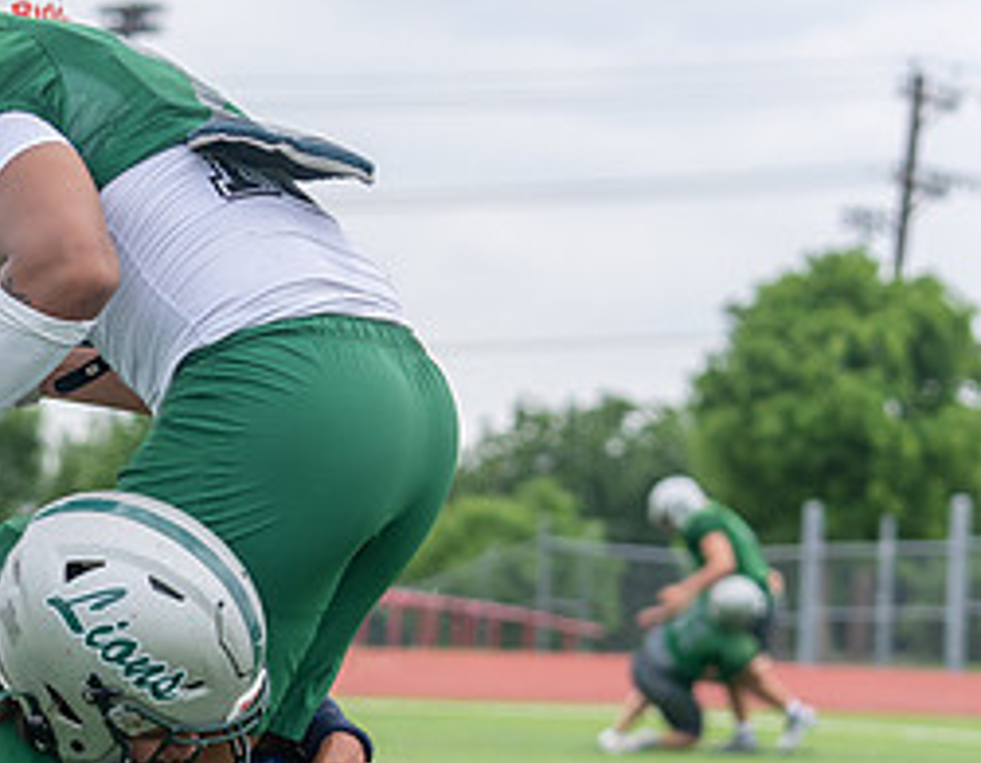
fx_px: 5684
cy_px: 564
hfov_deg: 9.7
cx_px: -131
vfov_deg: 7.7
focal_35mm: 198
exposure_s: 1/1250
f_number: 3.5
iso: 160
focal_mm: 73
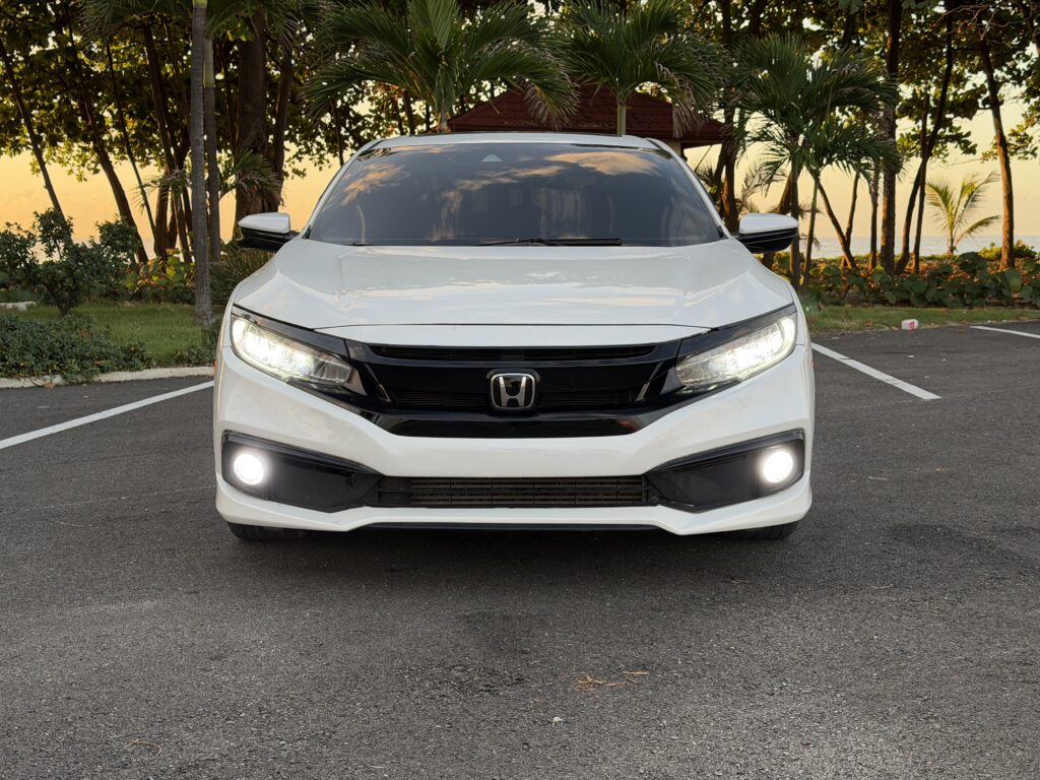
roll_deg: +0.0
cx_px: 520
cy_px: 390
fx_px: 1442
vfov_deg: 30.3
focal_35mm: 48
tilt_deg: -6.1
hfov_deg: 39.7
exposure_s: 1/249
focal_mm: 6.76
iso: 64
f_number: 1.78
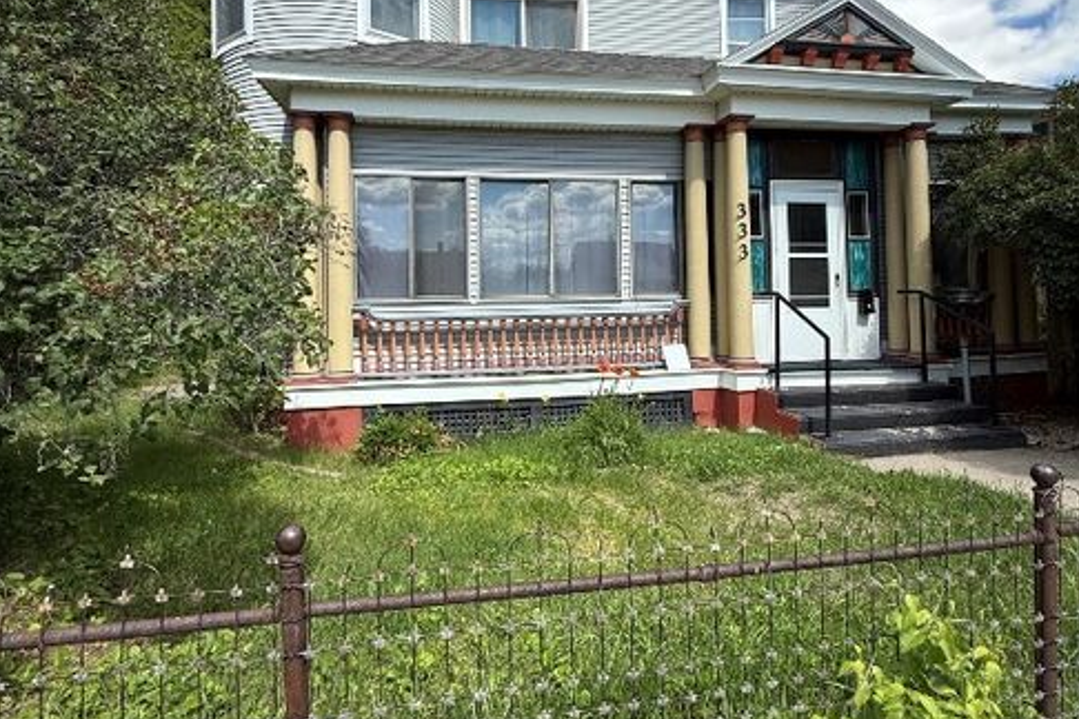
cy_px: 279
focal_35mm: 20
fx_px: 599
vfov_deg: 61.3
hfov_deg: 84.0
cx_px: 546
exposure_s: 1/985
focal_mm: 2.22
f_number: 2.2
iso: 64
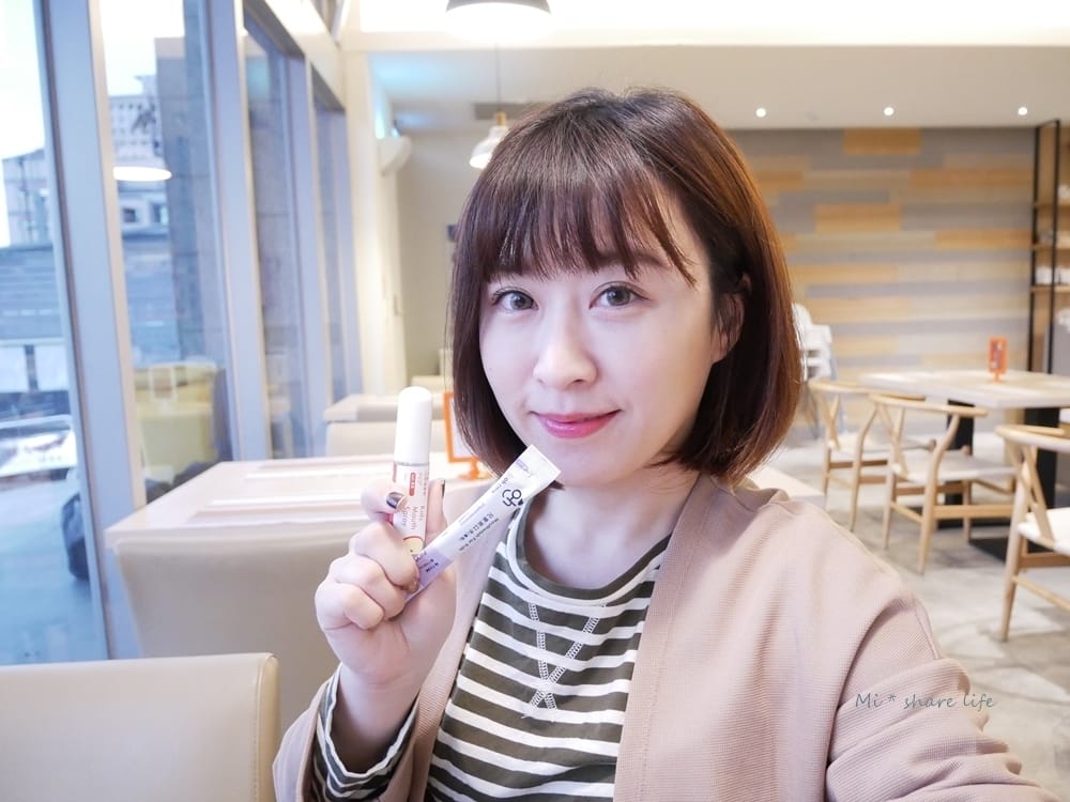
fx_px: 742
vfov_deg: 56.8
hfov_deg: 71.6
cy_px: 401
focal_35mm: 24
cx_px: 535
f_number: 3.5
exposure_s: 1/60
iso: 3200
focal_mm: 12
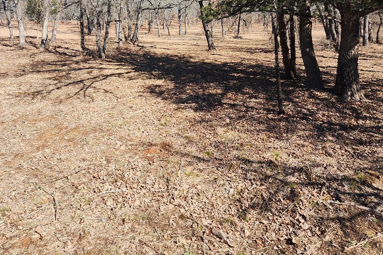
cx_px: 177
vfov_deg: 43.9
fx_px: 266
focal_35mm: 25
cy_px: 1
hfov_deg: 71.4
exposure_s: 1/767
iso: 40
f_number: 2.2
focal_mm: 1.74
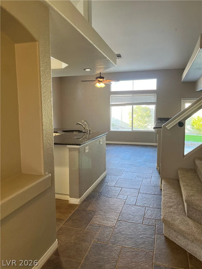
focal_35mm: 26
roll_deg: -0.6
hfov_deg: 53.1
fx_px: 202
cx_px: 101
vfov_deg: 67.3
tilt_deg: -8.2
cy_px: 134
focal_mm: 5.1
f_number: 1.6
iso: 80
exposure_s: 1/60
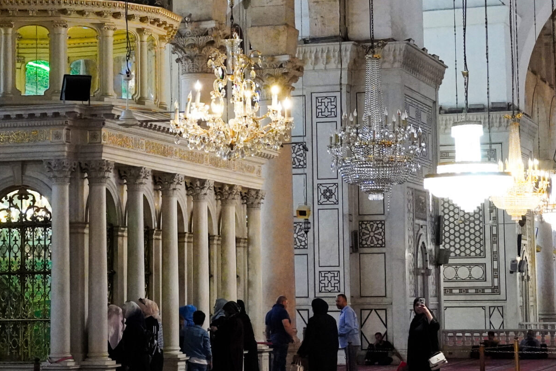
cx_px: 203
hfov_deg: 18.2
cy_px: 107
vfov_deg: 12.2
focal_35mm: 112
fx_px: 1731
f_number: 4.5
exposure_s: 1/125
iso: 6400
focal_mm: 35
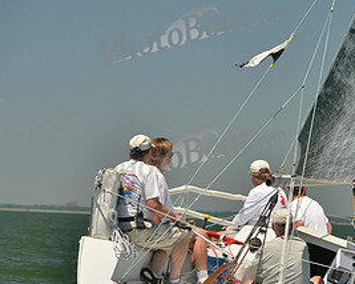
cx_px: 356
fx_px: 2613
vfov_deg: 6.2
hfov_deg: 7.7
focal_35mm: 249
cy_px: 205
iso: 200
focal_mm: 122
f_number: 7.1
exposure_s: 1/640
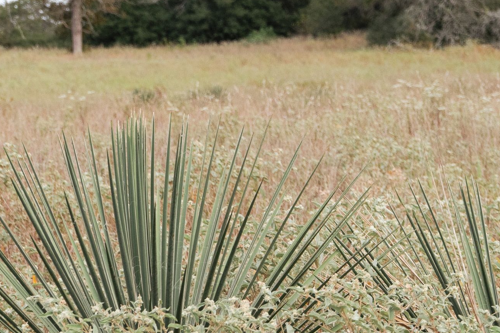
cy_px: 174
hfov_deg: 12.8
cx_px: 287
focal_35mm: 160
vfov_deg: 8.6
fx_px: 2222
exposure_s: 1/320
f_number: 7.1
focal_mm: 65
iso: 1000
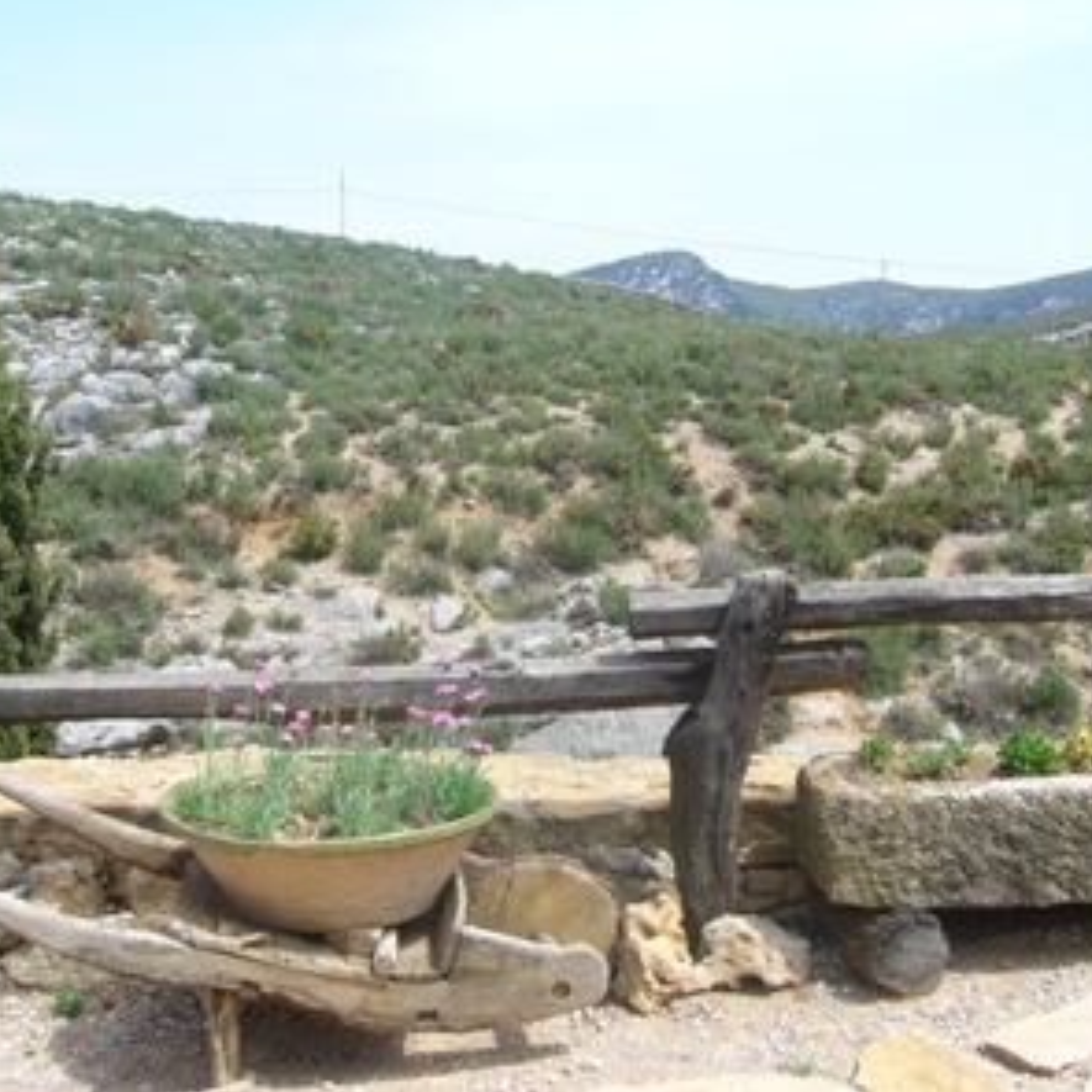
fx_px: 1499
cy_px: 540
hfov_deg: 40.0
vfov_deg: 40.0
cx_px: 581
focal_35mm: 42
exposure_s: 1/125
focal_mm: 5.8
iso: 64
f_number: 5.6
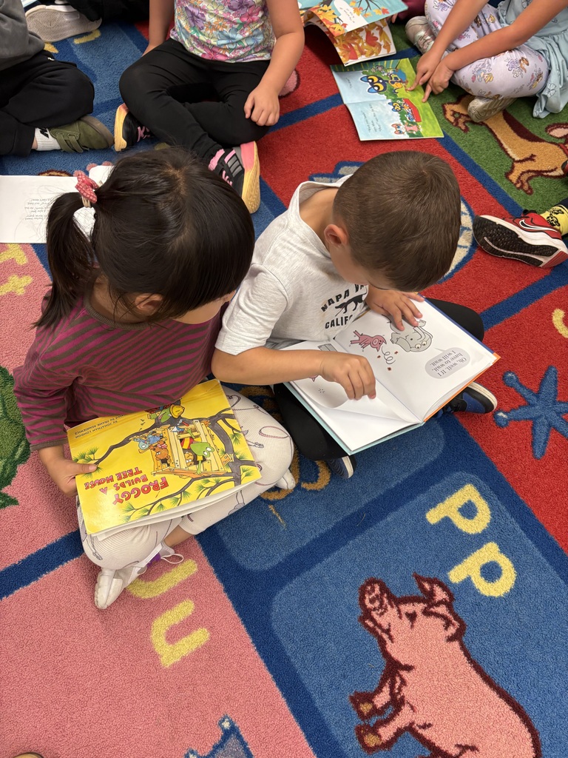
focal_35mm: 26
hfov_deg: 53.1
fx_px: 569
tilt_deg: -61.9
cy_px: 379
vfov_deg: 67.3
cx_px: 284
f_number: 1.6
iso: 125
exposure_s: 1/120
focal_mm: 5.96
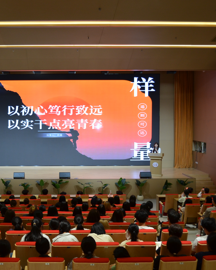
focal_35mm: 49
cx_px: 53
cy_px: 135
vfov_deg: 38.0
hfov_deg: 30.3
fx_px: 392
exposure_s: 1/60
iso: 500
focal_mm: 22
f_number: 4
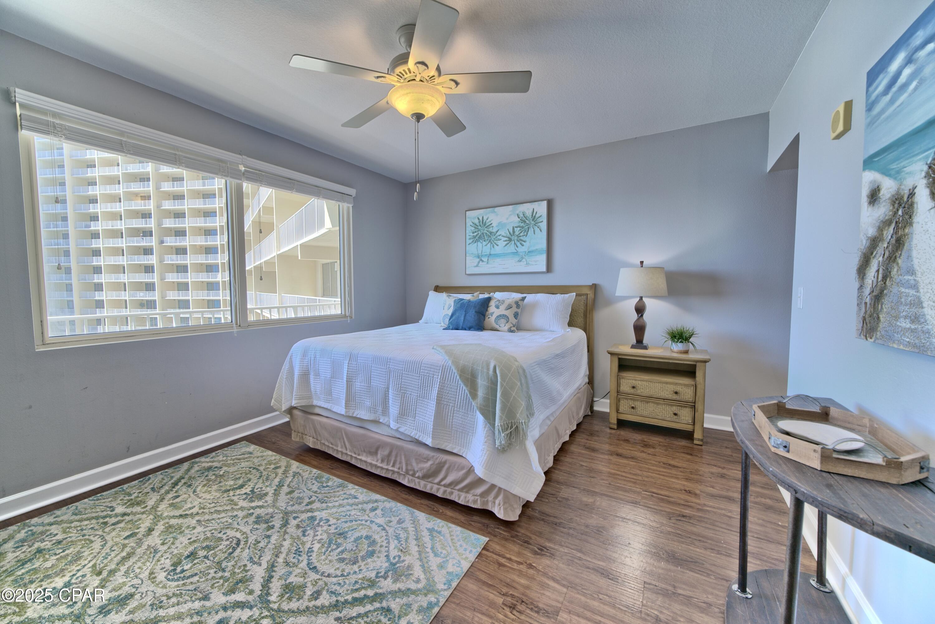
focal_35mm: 13
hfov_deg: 108.3
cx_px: 468
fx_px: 338
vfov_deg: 85.5
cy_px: 312
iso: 500
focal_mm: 13
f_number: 8
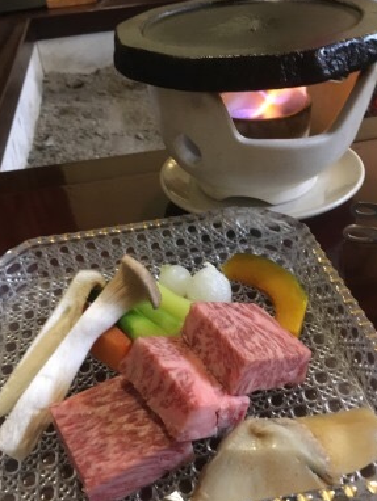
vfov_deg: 53.8
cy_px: 275
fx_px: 493
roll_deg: +6.2
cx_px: 175
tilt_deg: -38.2
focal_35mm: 34
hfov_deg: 41.8
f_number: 2.2
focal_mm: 4.15
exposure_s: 1/15
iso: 400
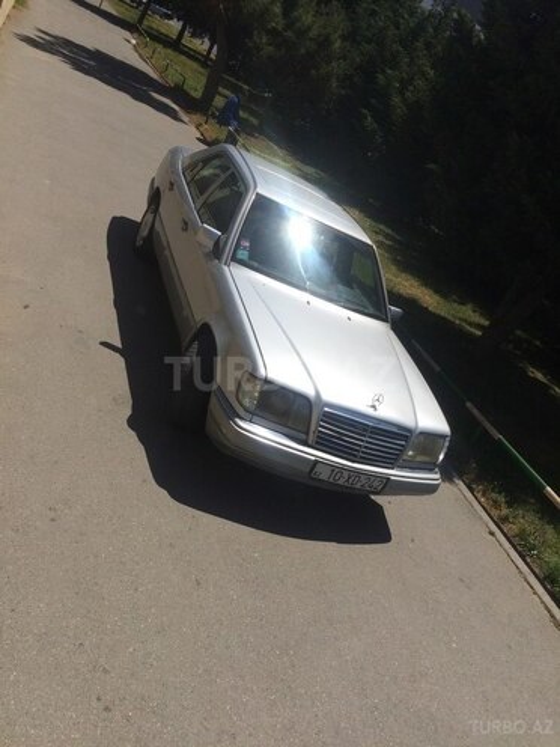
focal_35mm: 29
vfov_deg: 61.7
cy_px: 374
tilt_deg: -26.1
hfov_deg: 48.2
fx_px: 626
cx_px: 280
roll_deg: -26.7
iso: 32
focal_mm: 4.15
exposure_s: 1/4115
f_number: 2.2
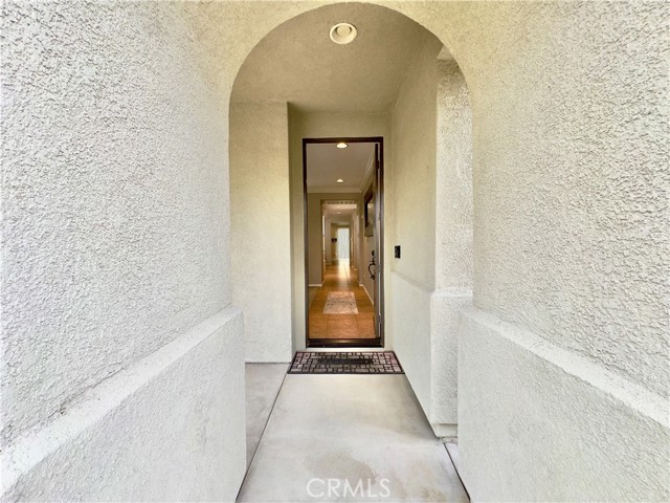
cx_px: 335
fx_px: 271
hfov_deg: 102.1
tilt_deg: -2.1
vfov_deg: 85.7
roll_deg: +0.1
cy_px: 252
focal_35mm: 14
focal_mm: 2.22
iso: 32
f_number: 2.2
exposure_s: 1/122
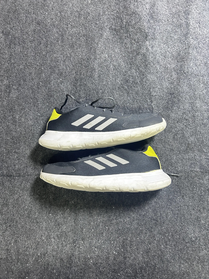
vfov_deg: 67.3
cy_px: 140
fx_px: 209
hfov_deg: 53.1
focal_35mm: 26
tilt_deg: -65.1
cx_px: 104
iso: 500
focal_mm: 5.7
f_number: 1.5
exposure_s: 1/50
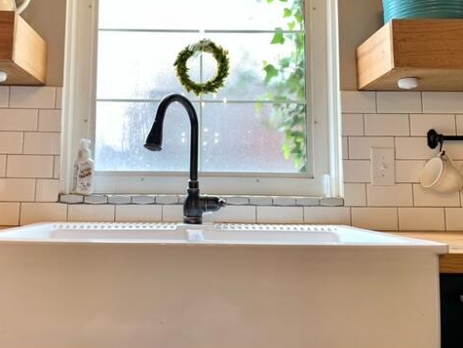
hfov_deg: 52.4
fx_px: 468
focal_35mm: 35
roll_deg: +0.8
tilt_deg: +6.2
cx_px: 198
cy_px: 138
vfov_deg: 40.6
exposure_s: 1/60
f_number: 1.8
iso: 50
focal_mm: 4.25
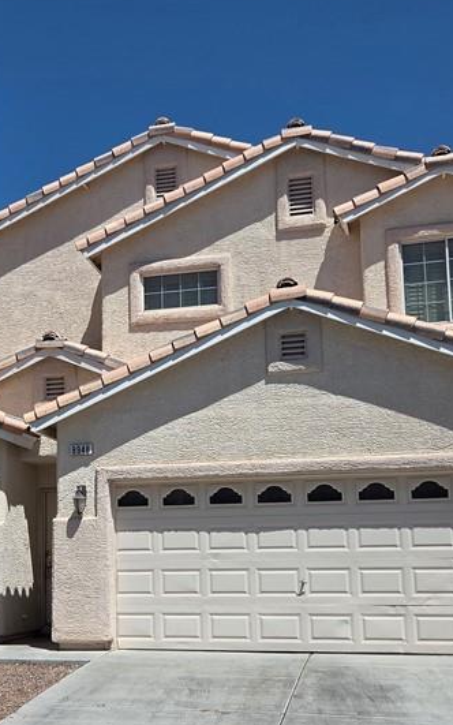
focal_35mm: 47
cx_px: 134
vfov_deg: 42.4
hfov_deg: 27.2
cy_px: 438
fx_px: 928
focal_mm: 5.4
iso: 64
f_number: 1.8
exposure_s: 1/7891
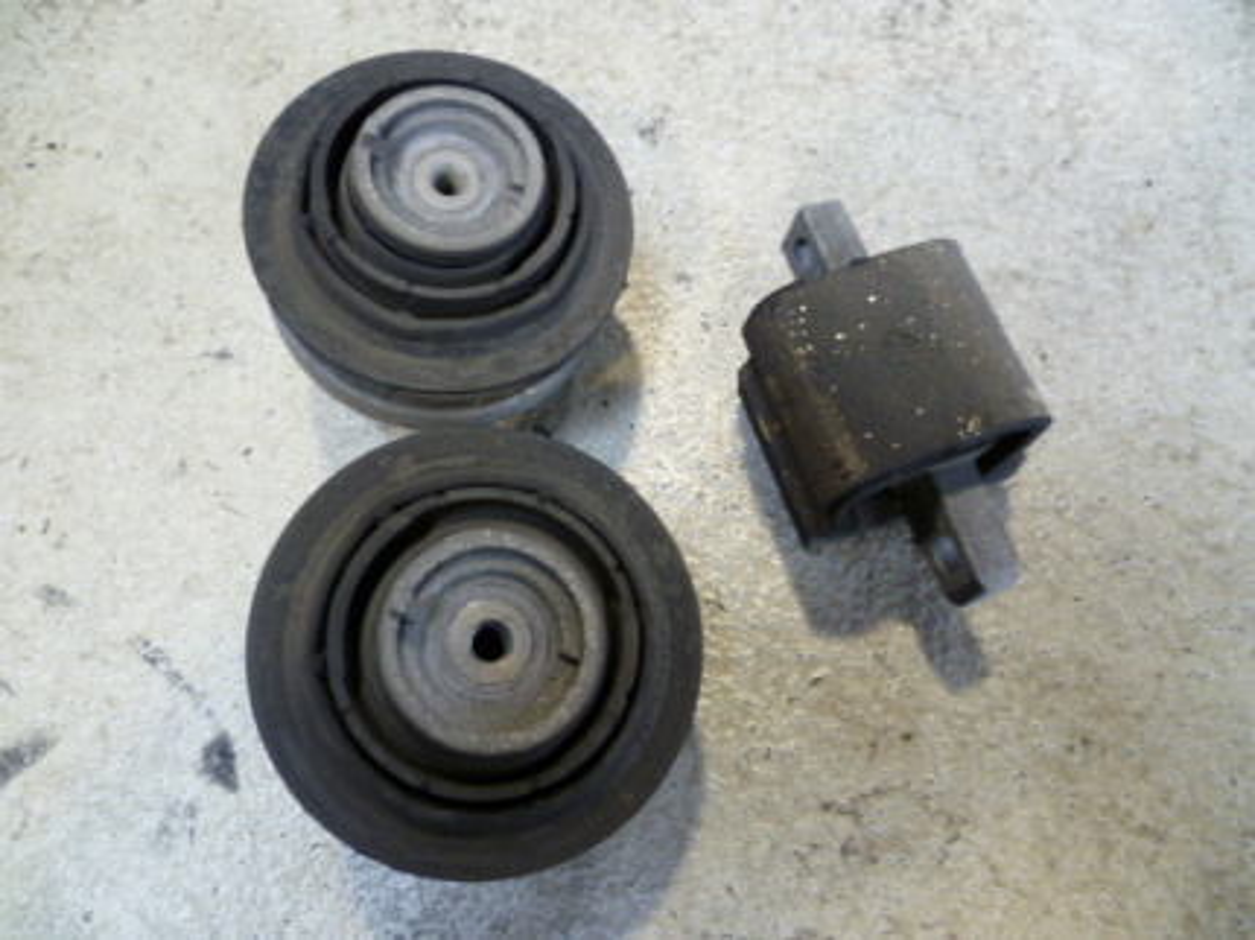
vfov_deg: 49.7
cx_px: 628
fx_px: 1015
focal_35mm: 28
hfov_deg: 63.5
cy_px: 470
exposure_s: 1/30
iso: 250
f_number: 2.8
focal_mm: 5
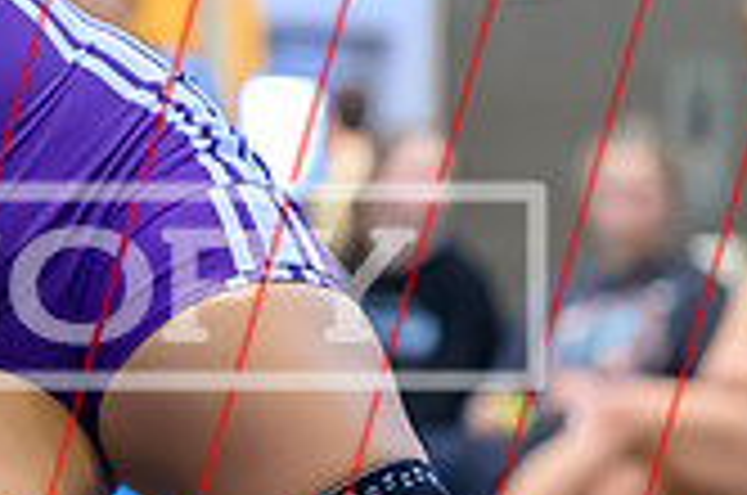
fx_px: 8077
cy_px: 432
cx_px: -183
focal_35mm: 390
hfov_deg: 5.3
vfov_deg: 3.5
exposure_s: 1/640
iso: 10000
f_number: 2.8
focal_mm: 92
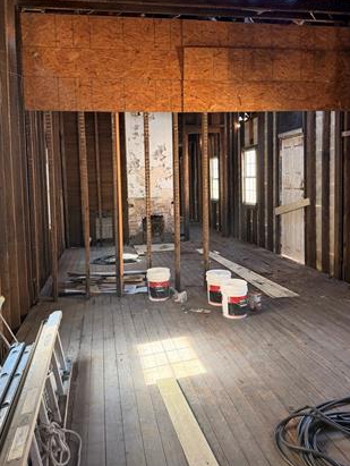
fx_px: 377
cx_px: 167
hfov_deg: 49.8
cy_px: 205
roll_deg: +1.1
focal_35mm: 28
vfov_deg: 63.2
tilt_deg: -2.7
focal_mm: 6.76
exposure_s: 1/77
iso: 200
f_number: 1.78
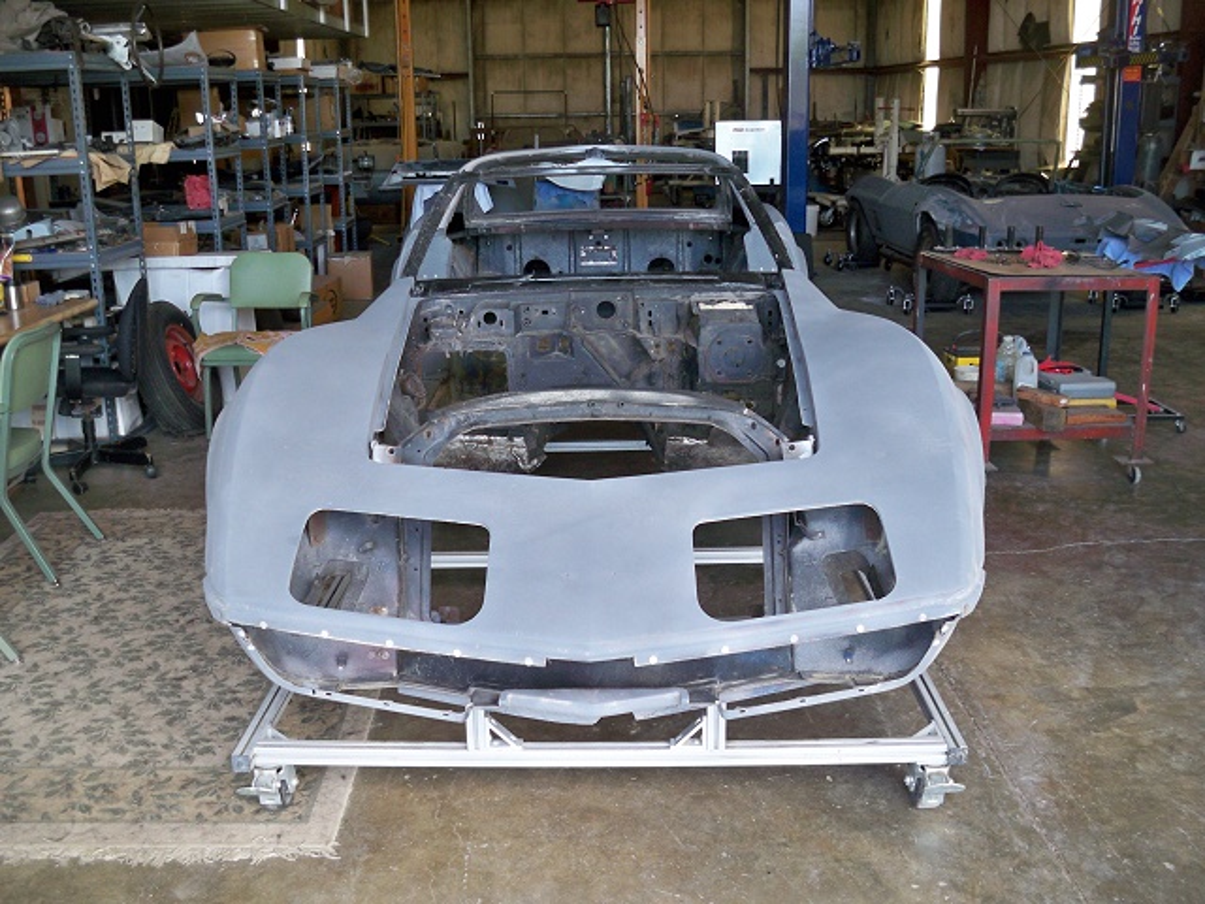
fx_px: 1218
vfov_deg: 40.7
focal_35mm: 35
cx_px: 602
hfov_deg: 52.6
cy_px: 452
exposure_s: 1/60
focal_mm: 6.3
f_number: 3.1
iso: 125
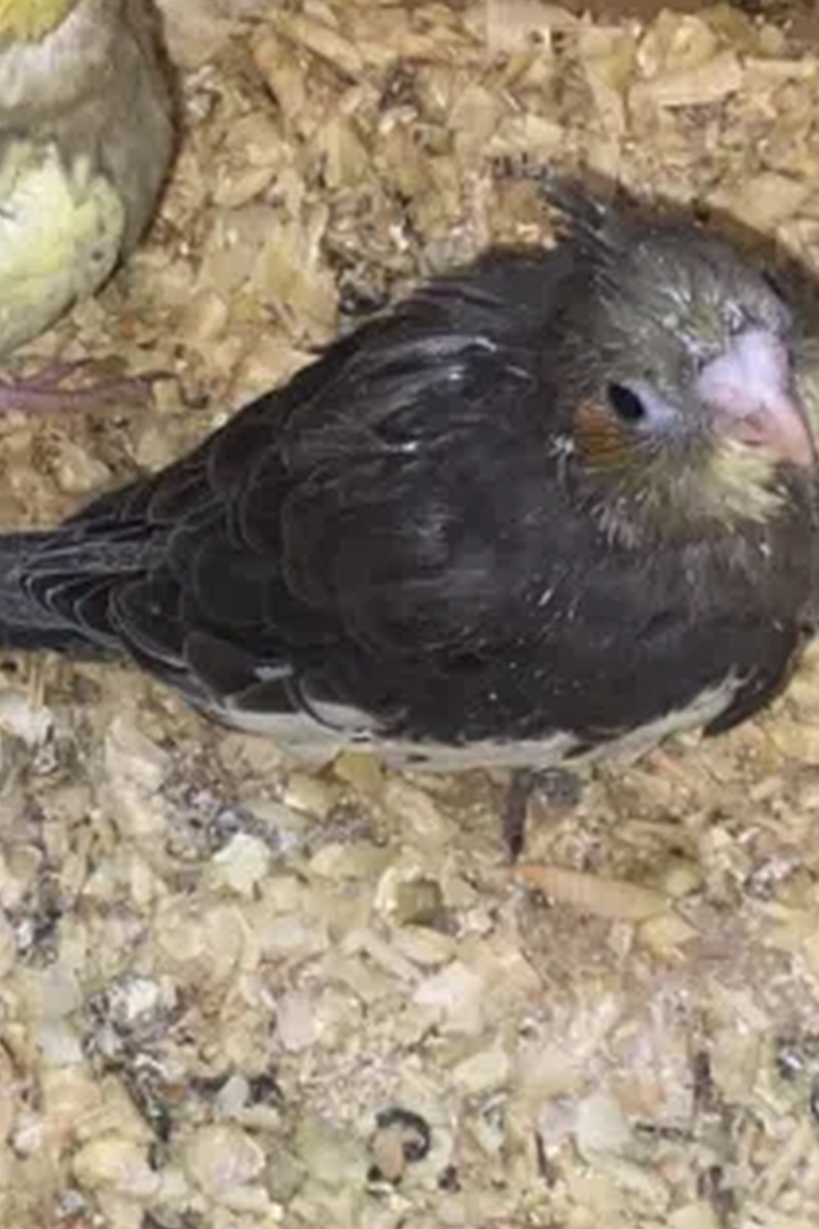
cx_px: -129
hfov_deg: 22.9
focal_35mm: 55
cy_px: 523
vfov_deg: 36.2
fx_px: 1877
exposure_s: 1/33
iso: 40
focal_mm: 4.25
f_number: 1.8
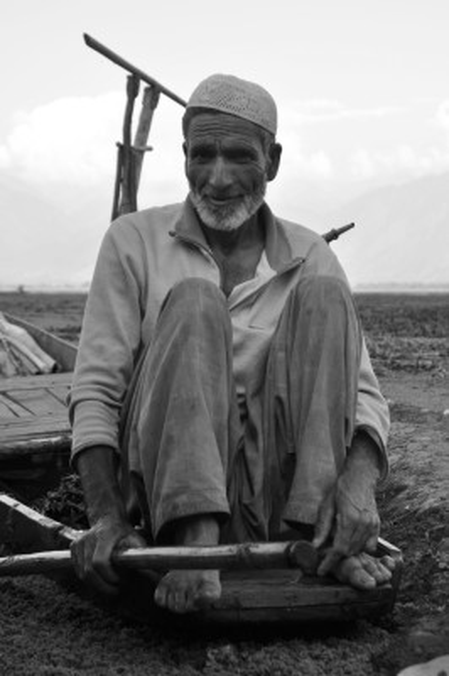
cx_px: 224
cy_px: 338
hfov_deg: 18.2
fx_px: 1405
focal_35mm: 75
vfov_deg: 27.0
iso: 200
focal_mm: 50
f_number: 5.6
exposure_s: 1/125
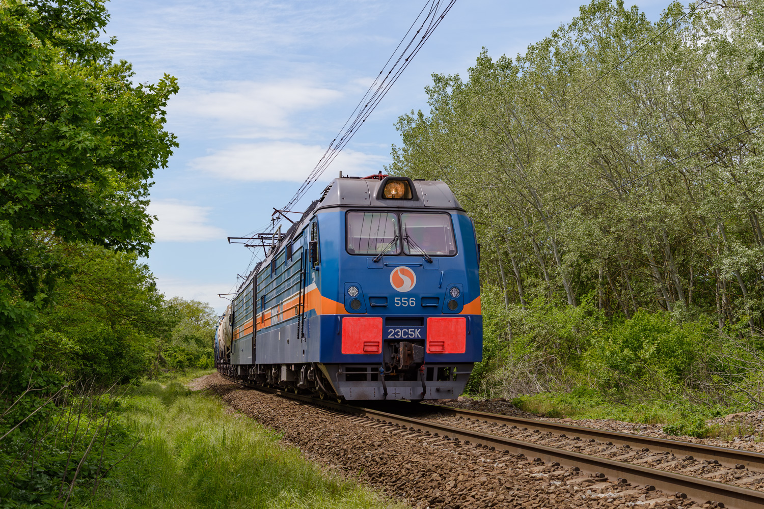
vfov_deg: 26.0
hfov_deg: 38.2
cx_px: 382
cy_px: 254
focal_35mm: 52
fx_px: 1103
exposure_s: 1/800
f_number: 7.1
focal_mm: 52
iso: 200
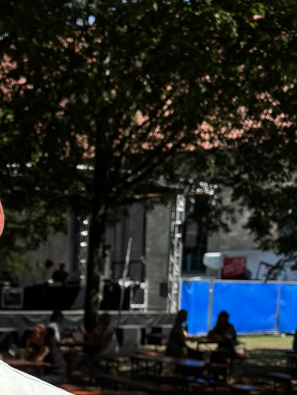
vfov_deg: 20.7
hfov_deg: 15.8
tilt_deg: -8.7
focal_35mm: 89
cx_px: -91
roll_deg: -0.7
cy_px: 457
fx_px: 1017
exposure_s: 1/3311
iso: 50
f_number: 1.6
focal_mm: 5.96
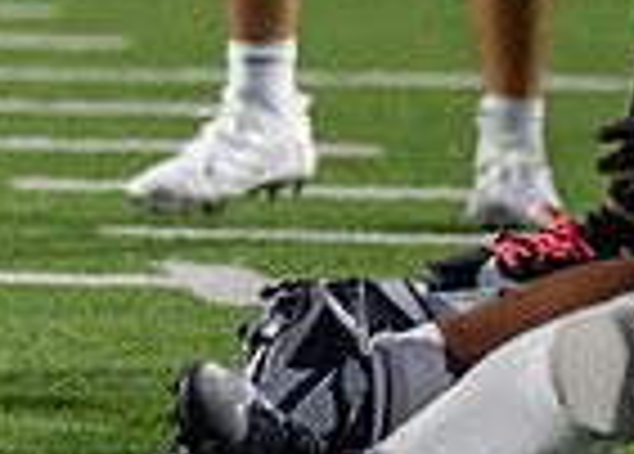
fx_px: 16041
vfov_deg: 1.6
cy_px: -402
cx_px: -339
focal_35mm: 890
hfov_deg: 2.3
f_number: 2.8
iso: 2000
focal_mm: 171
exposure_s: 1/1250
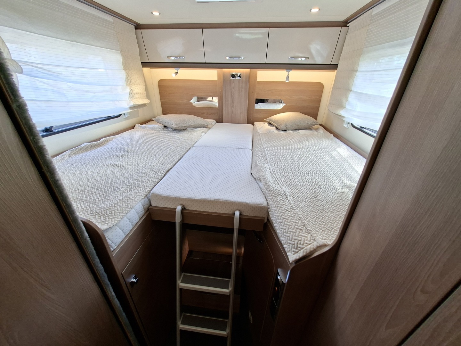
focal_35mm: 13
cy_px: 173
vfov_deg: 89.9
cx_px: 230
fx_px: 173
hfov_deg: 106.2
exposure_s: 1/40
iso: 50
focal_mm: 1.74
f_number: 2.2
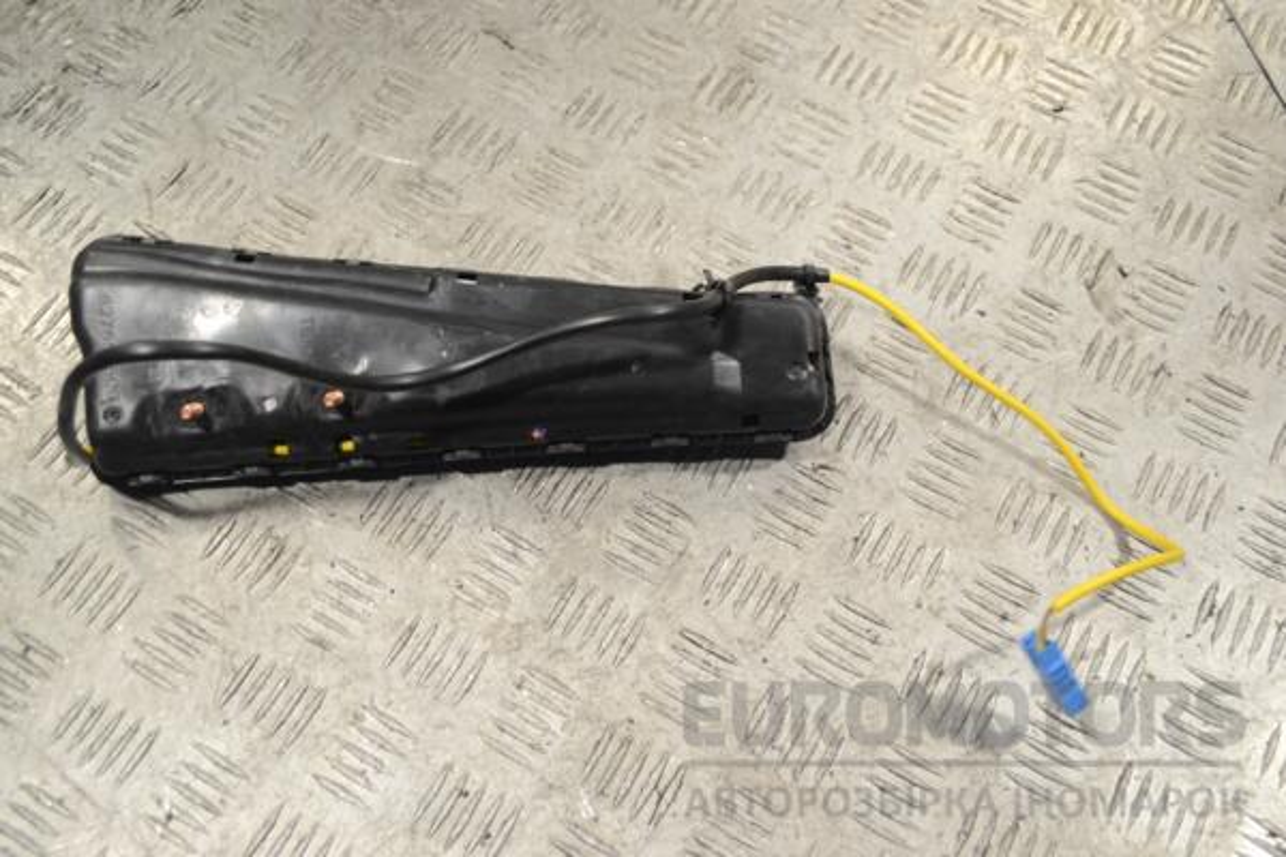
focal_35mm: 39
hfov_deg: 49.6
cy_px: 428
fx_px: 1393
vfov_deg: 34.2
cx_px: 643
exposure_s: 1/30
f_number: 4.2
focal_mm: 26
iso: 110
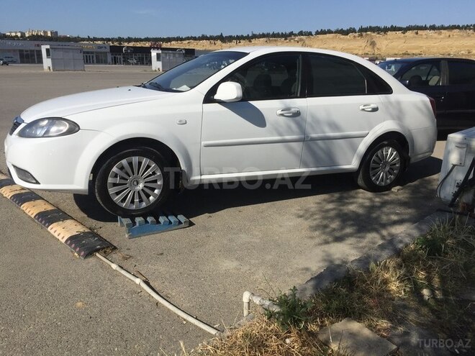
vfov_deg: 48.2
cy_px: 178
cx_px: 238
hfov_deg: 61.7
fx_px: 398
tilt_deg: -16.8
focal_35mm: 29
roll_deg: -0.8
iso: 32
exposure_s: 1/3968
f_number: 2.2
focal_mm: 4.15
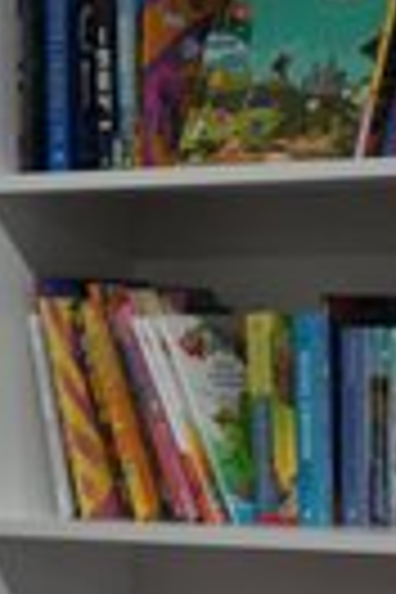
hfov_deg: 6.4
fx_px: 3514
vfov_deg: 9.6
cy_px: 448
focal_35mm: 213
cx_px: -189
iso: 12800
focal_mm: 70
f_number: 2.8
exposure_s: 1/50
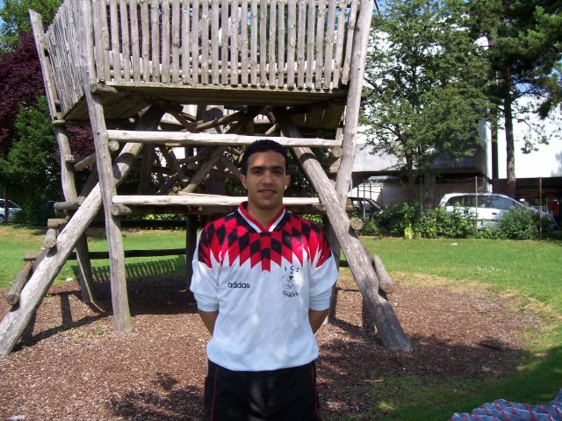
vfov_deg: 41.8
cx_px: 281
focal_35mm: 34
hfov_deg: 54.0
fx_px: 552
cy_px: 210
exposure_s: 1/760
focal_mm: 5.6
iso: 80
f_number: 2.7
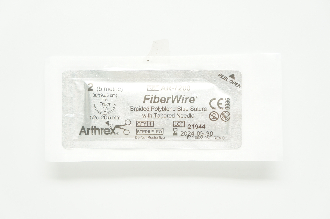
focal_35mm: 51
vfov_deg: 26.4
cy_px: 110
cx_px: 165
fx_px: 467
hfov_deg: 38.9
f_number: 5
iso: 400
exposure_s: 1/60
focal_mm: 34
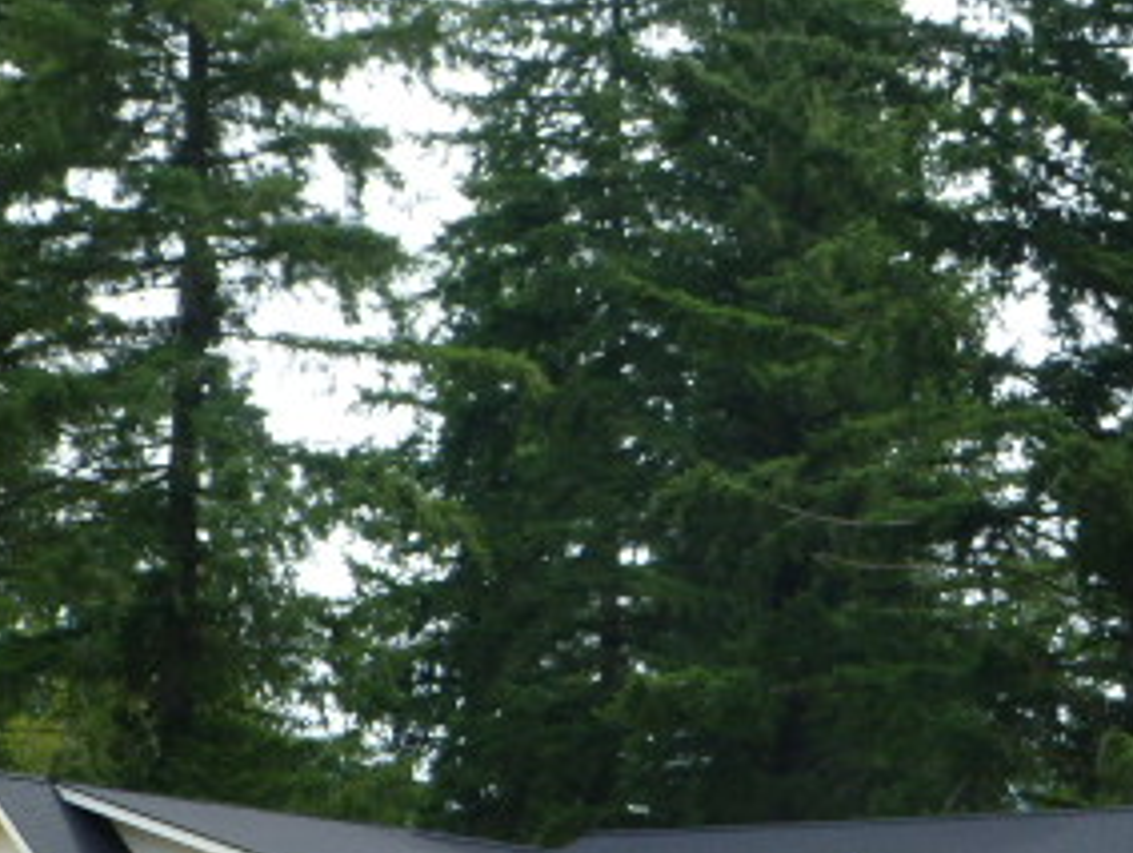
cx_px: 833
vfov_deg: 11.3
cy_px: 821
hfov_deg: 15.0
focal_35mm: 131
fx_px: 4293
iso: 100
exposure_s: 1/200
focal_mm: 10.3
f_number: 4.7
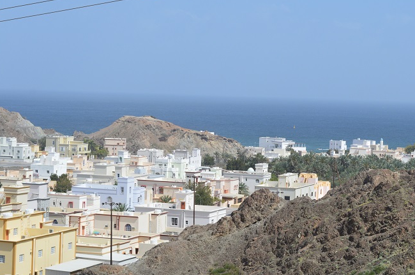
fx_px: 1169
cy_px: 121
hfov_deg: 20.1
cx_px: 246
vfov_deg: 13.4
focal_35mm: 102
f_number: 11
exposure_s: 1/500
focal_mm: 55
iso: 250
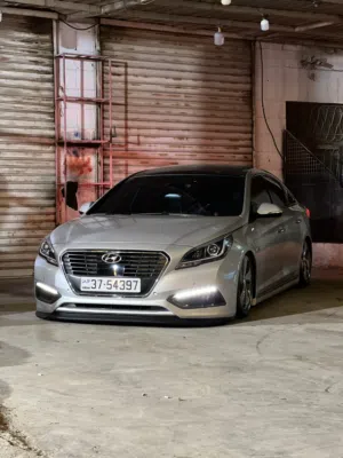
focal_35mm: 77
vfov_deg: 25.3
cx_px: 172
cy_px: 229
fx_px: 1017
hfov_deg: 19.1
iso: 640
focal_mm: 9
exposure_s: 1/14
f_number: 2.8
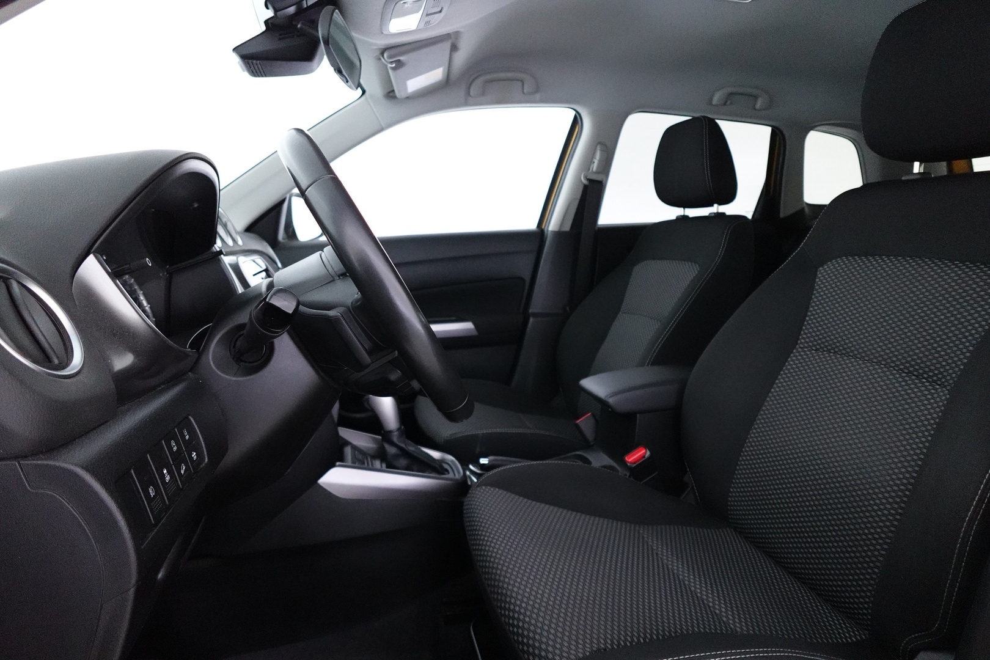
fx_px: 550
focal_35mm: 20
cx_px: 495
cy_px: 330
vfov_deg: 61.9
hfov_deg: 84.0
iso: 3200
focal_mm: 7.6
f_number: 2
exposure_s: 1/80
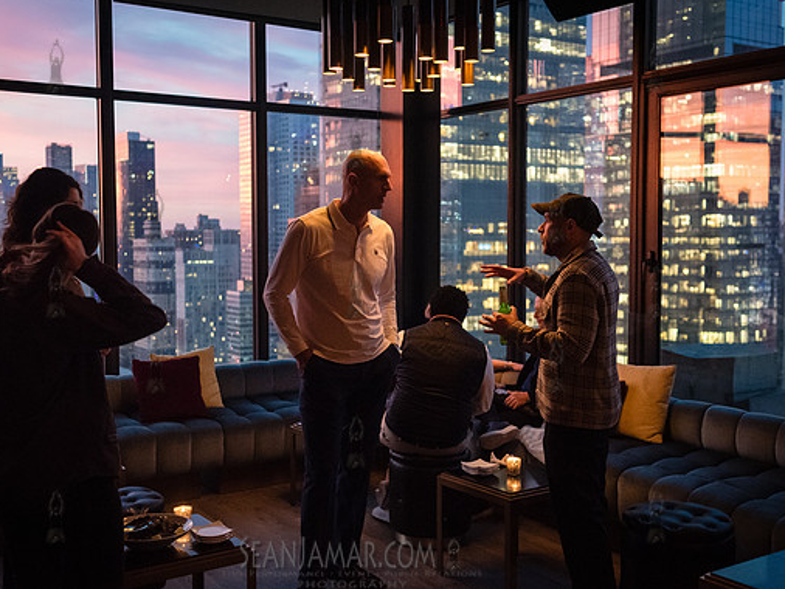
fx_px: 908
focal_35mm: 40
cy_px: 291
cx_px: 355
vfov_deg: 36.0
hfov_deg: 46.7
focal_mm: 35
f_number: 3.5
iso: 8000
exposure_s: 1/125
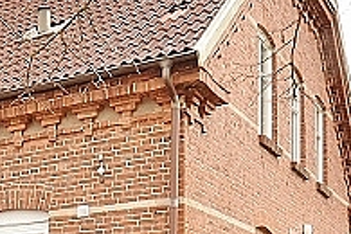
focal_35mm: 87
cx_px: -148
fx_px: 845
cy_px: 371
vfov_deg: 14.5
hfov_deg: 20.6
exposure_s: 1/15
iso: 200
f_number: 11
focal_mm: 11
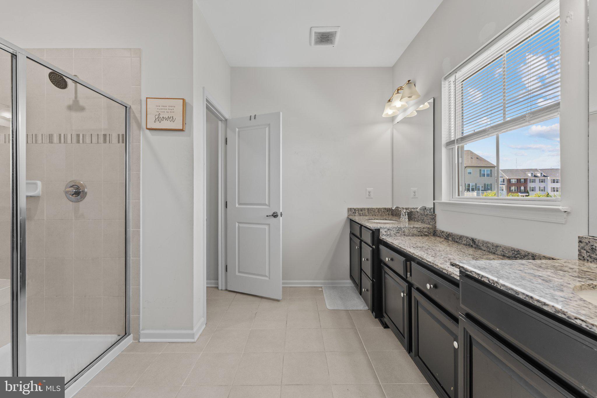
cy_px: 199
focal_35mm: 14
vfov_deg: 81.2
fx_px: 232
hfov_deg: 104.3
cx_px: 298
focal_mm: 14
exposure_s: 1/2
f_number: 8
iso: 100
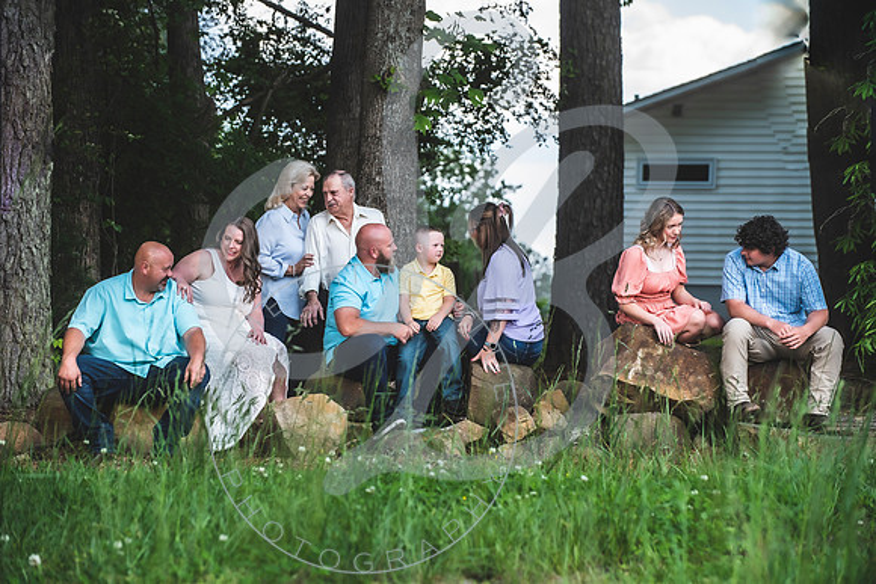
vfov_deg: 9.8
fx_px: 3407
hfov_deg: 14.7
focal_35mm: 140
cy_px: 292
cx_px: 438
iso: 250
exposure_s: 1/320
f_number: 5.6
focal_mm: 140
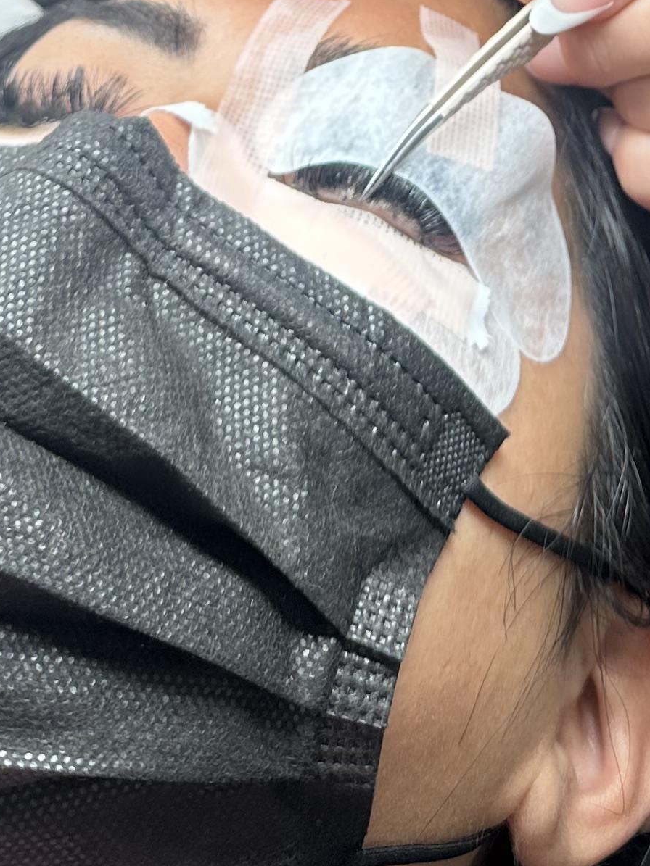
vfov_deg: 20.4
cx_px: 530
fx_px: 2028
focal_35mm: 81
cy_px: -455
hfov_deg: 18.0
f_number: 1.78
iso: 64
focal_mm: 6.86
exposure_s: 1/125
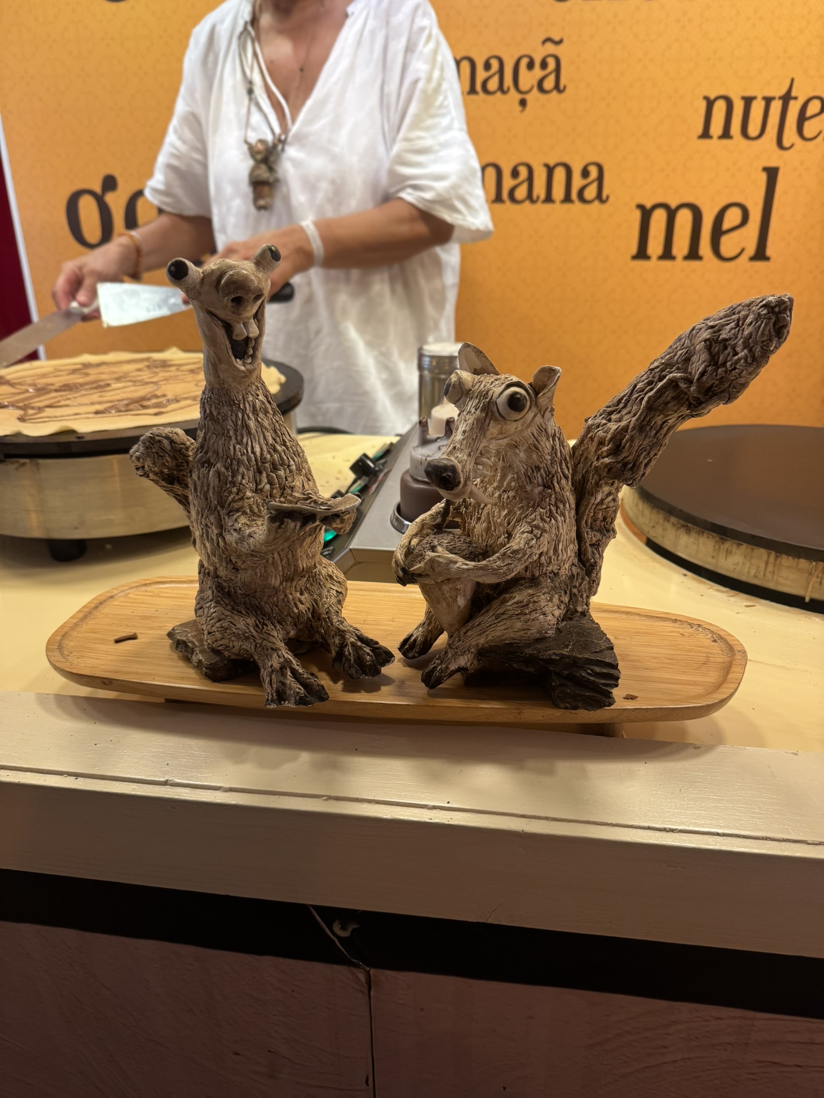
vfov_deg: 71.6
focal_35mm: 24
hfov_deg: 56.8
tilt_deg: -23.1
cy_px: 549
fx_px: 762
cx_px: 412
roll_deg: +0.1
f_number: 1.78
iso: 160
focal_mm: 6.76
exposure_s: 1/51
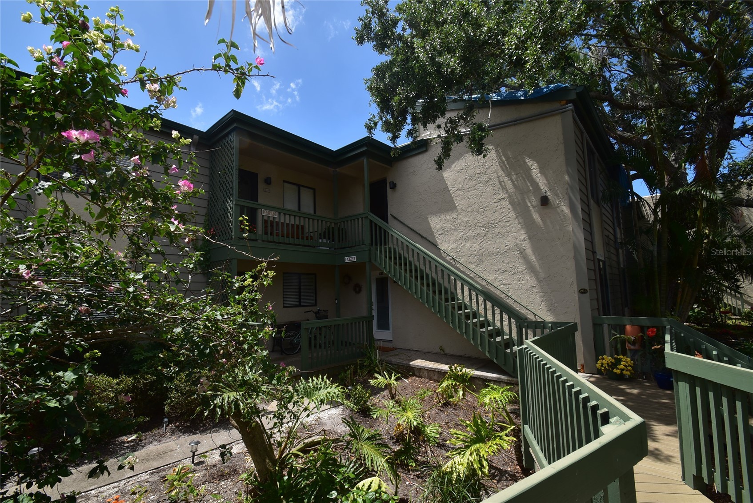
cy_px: 252
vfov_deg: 77.4
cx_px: 376
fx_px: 314
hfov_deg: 100.4
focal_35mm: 15
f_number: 10
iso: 160
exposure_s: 1/200
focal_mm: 10
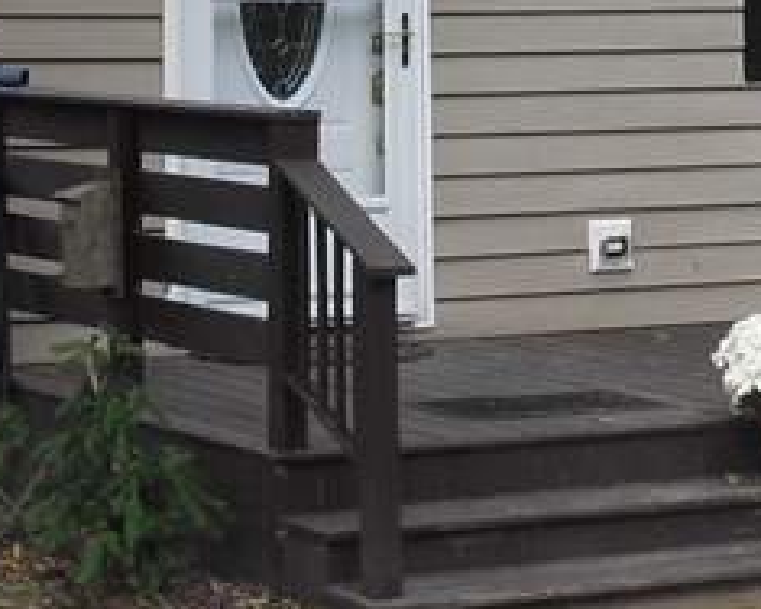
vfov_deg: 9.9
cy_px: -196
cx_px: 729
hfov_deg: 12.5
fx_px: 3446
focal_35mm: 153
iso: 100
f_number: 3.1
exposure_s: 1/160
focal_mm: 6.3
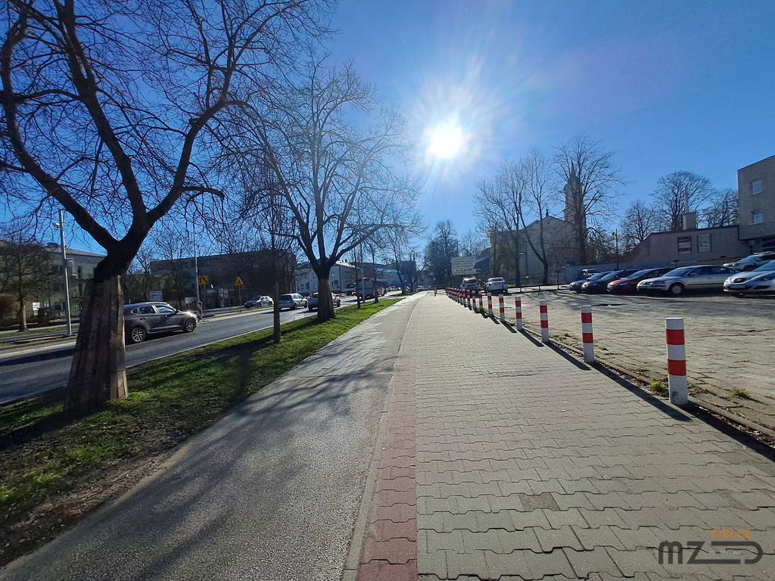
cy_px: 290
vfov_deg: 89.9
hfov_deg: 106.2
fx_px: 291
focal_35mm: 13
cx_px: 388
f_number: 2.2
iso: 40
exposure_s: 1/4202
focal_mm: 1.42
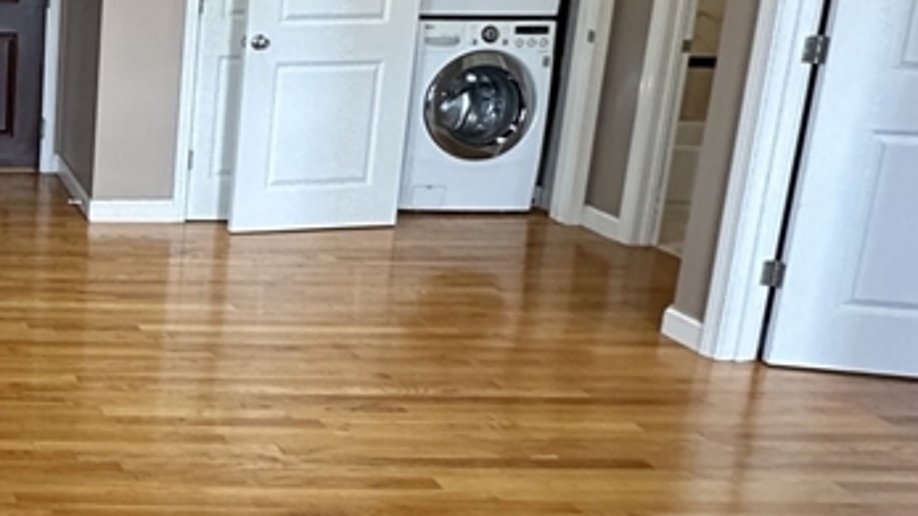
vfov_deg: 26.2
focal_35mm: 45
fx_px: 1095
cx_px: -161
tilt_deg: -12.7
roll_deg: -0.6
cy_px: 138
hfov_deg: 36.2
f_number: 2.2
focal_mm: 2.22
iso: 400
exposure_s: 1/60
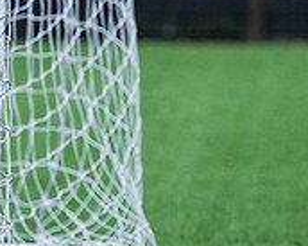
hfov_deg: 1.8
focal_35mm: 1051
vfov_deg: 1.5
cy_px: 36
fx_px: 9564
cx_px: 333
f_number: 4.5
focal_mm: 190
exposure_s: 1/1600
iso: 800
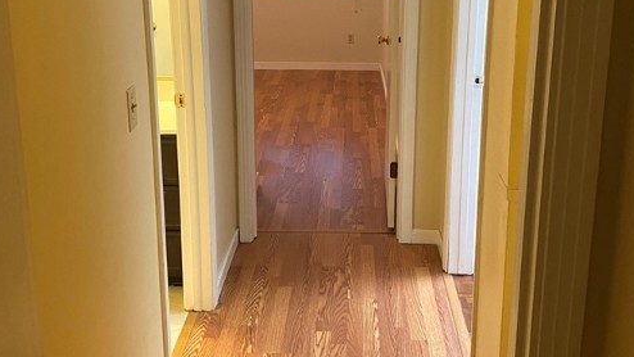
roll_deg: +0.4
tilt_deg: -14.3
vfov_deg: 26.9
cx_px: 321
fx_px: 740
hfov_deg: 46.4
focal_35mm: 44
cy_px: 110
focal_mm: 4.25
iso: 320
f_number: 1.8
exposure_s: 1/60
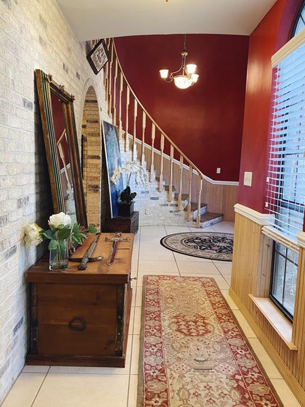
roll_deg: -1.7
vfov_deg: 61.7
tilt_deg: -6.5
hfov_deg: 48.2
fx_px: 341
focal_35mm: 29
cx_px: 149
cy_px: 208
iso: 250
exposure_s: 1/60
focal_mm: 4.25
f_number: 1.8
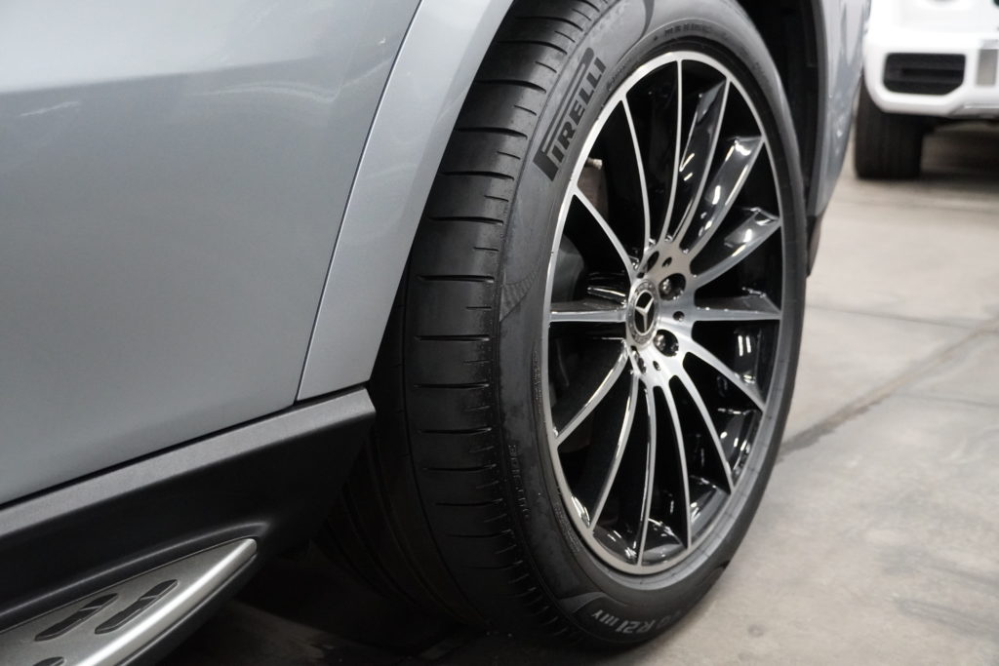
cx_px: 500
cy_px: 333
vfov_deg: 29.9
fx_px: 1249
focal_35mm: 45
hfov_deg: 43.6
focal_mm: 30
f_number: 4.5
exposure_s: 1/50
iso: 6400
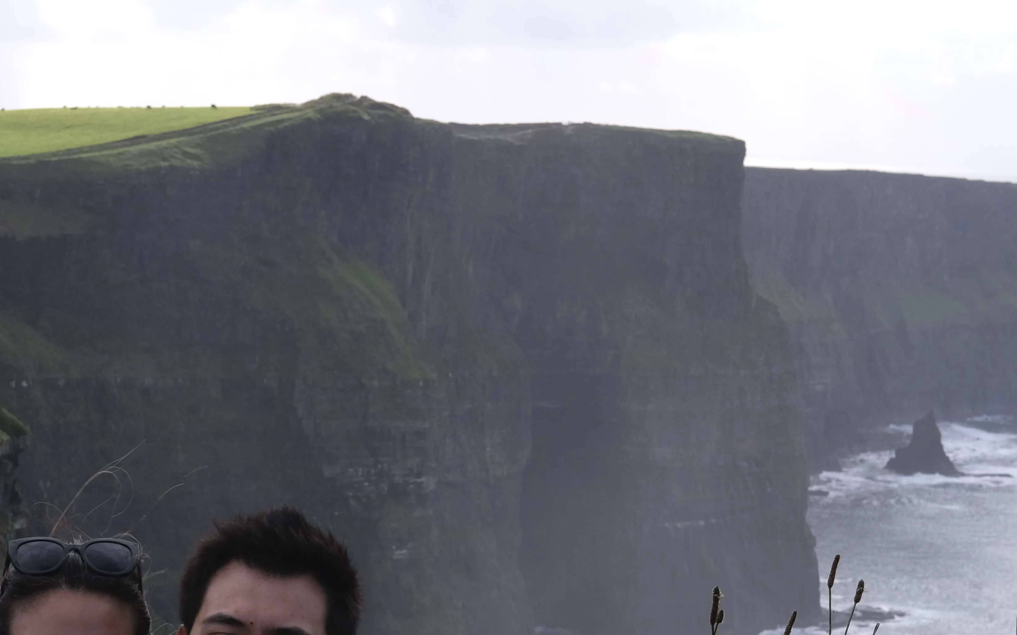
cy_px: 589
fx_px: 2855
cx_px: 362
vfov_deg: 12.6
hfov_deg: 20.1
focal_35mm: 103
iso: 400
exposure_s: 1/800
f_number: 8
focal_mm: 35
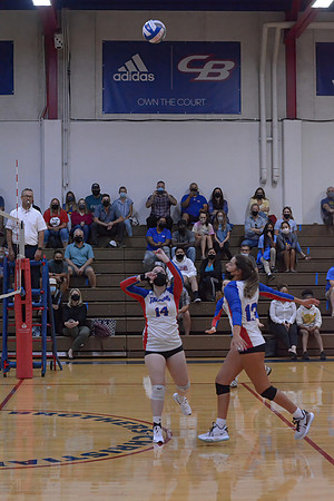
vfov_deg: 27.0
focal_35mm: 75
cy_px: 250
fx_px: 1044
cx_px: 167
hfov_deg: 18.2
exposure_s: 1/640
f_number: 3.5
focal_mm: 50
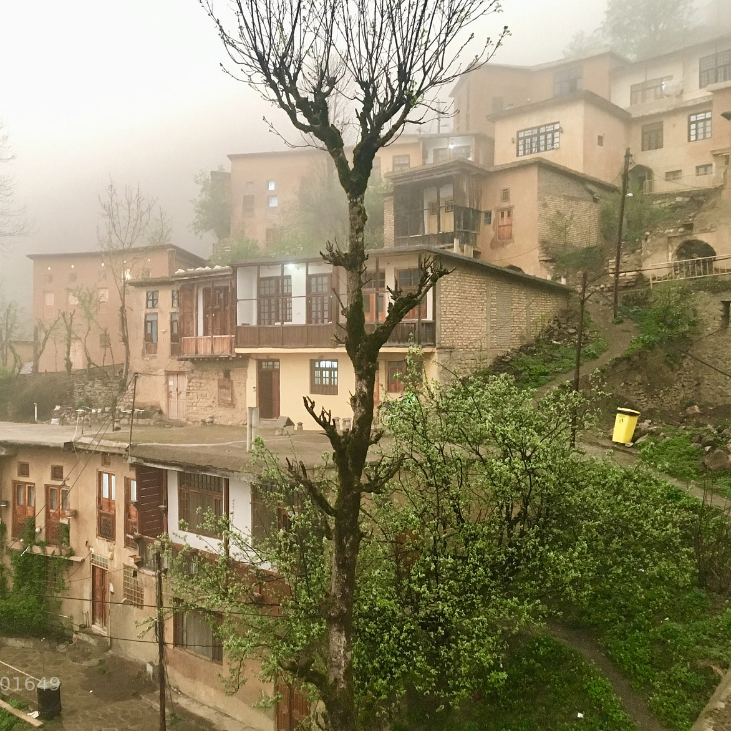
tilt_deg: -0.5
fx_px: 836
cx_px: 233
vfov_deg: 47.2
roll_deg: +1.1
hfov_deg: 46.3
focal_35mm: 35
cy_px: 359
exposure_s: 1/33
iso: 200
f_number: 2.2
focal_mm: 4.15
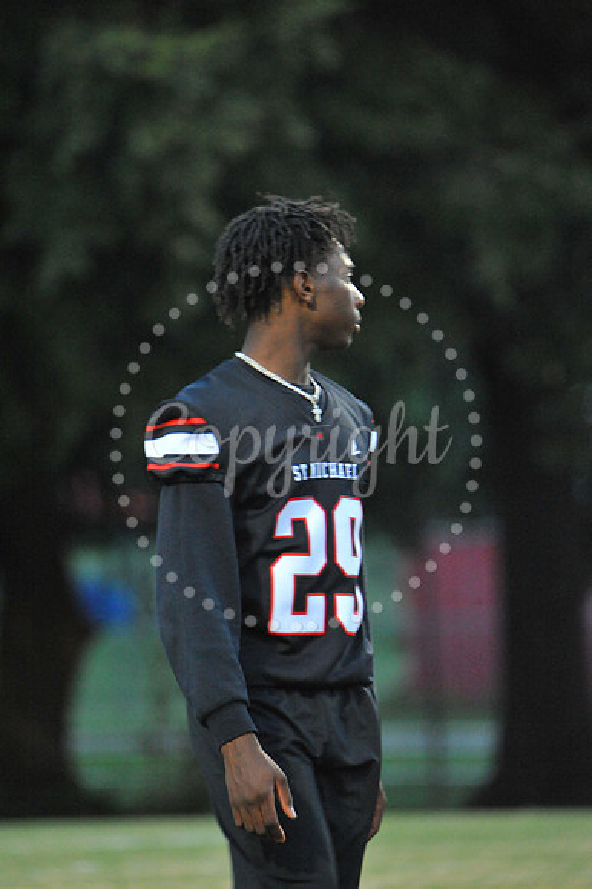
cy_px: 444
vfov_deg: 4.5
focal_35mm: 460
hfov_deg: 3.0
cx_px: 296
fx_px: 11359
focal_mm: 460
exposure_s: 1/200
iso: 6400
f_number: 6.3
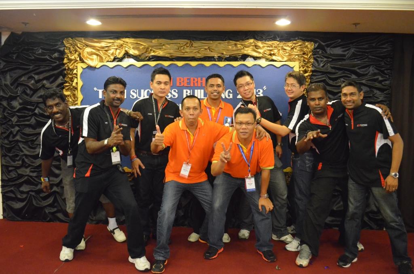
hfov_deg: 62.0
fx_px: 344
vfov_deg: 43.4
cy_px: 137
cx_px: 207
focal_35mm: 30
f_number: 3.8
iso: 6400
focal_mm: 20
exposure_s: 1/160
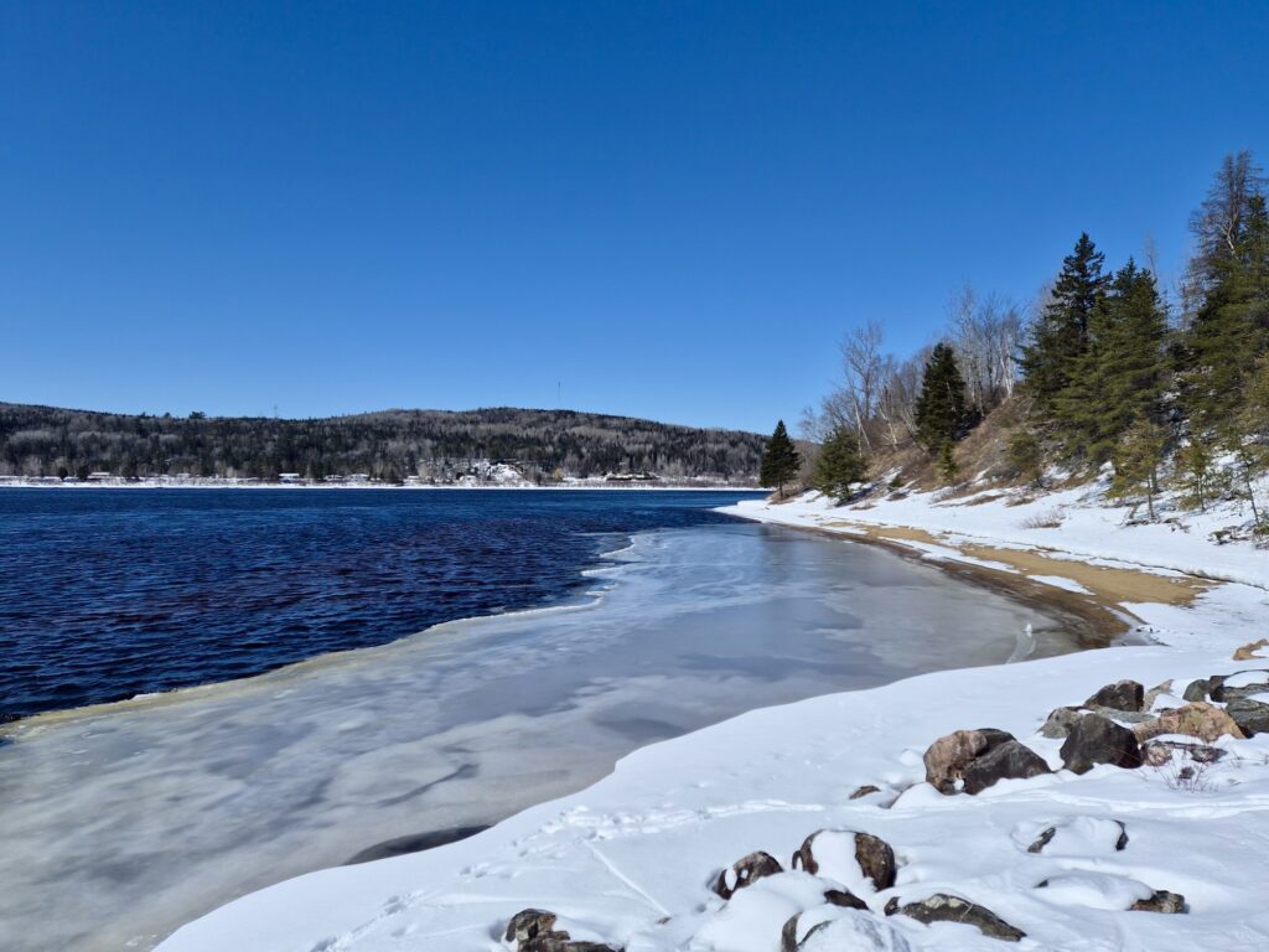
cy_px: 476
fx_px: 843
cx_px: 634
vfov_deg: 58.9
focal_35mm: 23
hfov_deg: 73.9
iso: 50
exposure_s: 1/7696
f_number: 1.8
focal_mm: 5.4
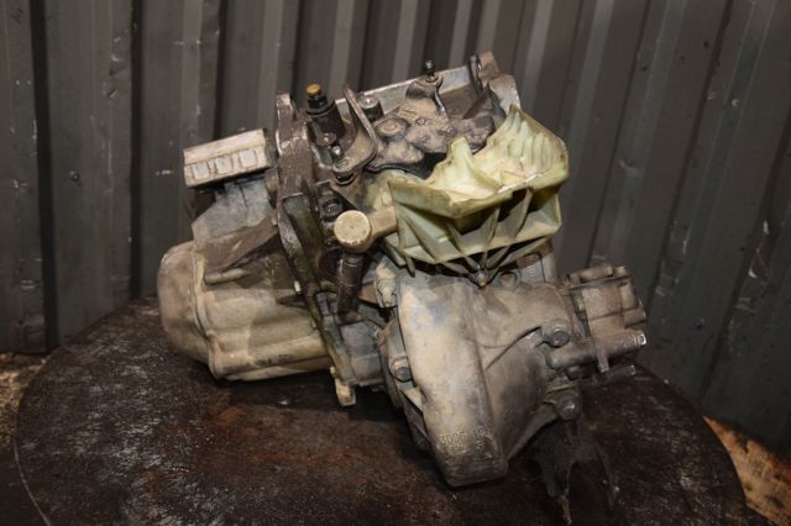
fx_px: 725
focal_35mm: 33
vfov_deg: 39.9
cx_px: 396
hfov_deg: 57.2
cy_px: 263
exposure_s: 1/60
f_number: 5
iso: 800
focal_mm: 22
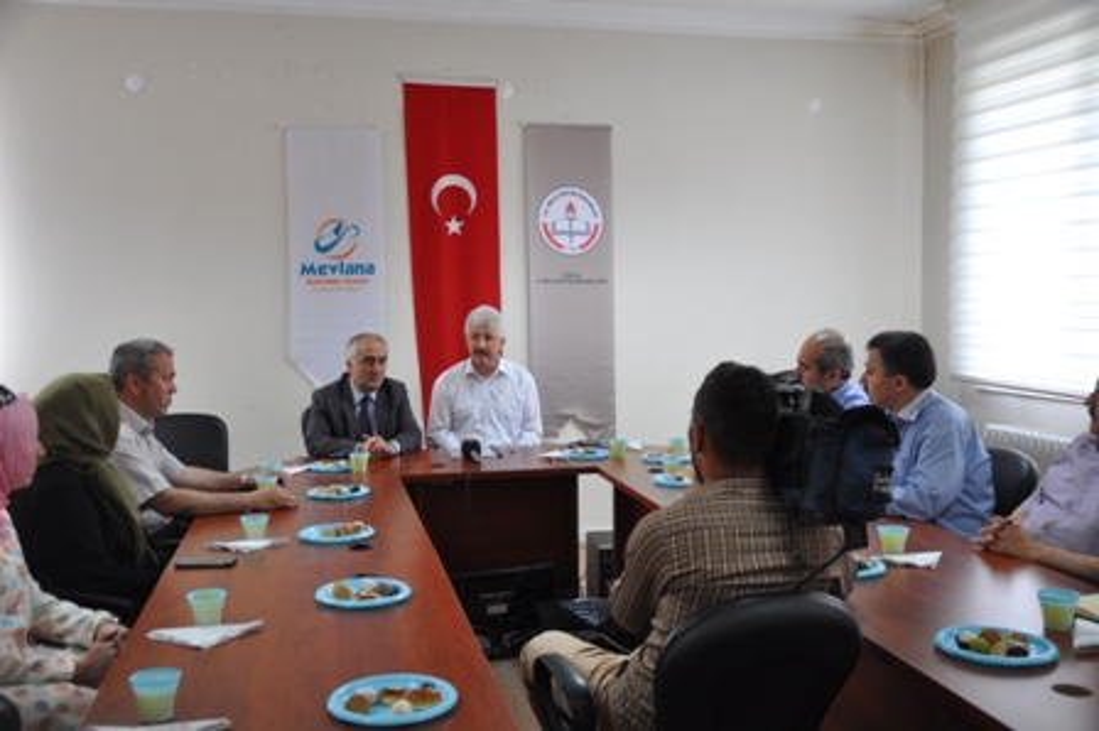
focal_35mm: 36
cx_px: 550
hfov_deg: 53.2
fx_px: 1098
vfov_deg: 36.8
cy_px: 366
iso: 400
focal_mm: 24
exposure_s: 1/15
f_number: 4
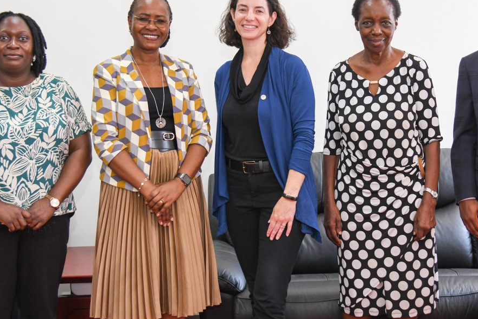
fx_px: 916
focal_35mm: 69
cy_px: 66
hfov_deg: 29.2
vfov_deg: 19.6
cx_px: 247
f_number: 4
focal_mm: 38
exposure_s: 1/250
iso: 1000
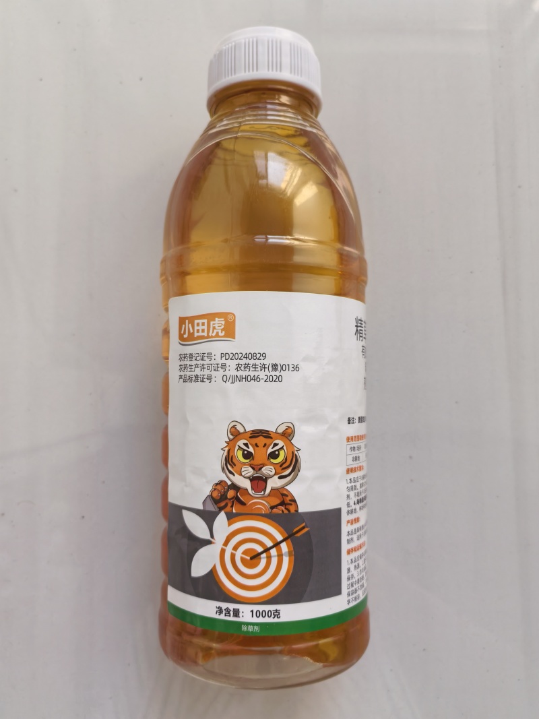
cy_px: 360
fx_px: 561
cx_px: 270
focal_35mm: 27
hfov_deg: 51.3
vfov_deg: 65.3
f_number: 1.9
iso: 50
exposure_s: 1/100
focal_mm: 5.52
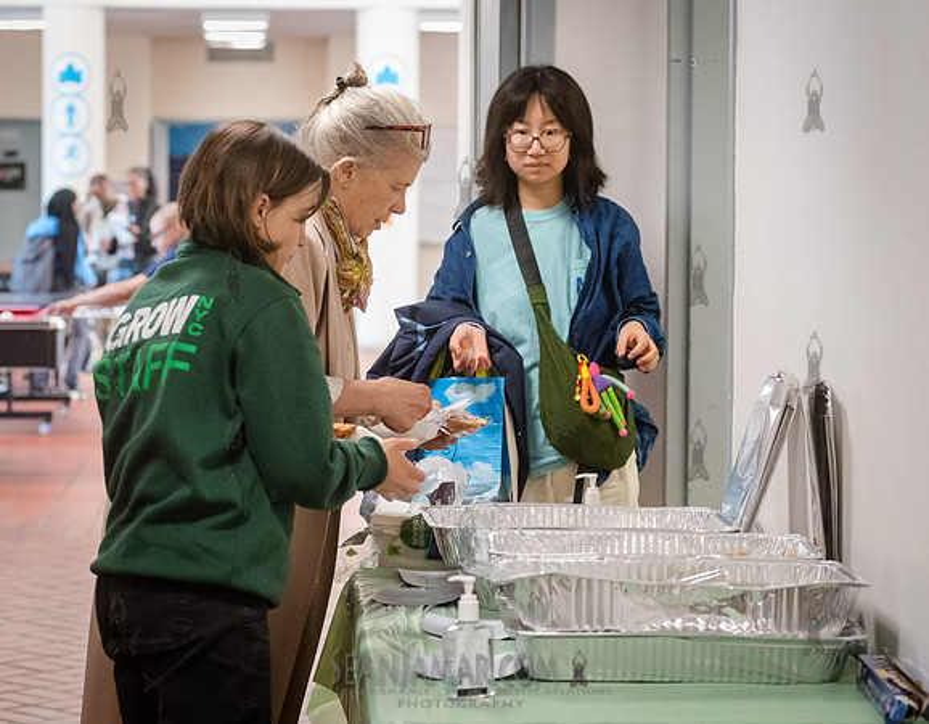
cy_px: 426
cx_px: 400
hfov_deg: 17.9
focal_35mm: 108
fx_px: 2948
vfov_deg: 14.0
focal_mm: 80
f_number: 4
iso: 6400
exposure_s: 1/200
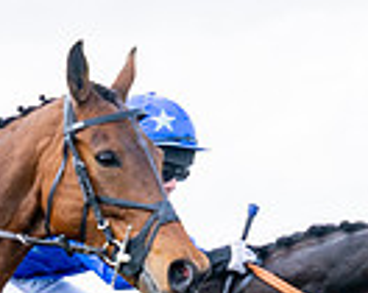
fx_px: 5608
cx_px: -469
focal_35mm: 516
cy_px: 381
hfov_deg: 3.7
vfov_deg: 3.0
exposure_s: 1/1250
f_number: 4
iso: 400
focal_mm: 70
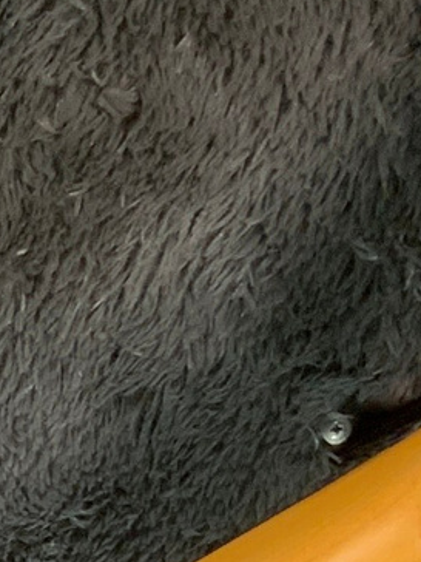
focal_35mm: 204
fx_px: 3308
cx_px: -699
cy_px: 1224
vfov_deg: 9.0
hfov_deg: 6.8
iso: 50
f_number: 1.8
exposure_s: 1/104
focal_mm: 3
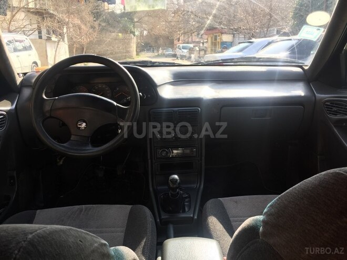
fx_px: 291
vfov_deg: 48.2
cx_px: 174
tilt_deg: -15.7
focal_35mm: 29
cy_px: 130
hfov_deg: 61.7
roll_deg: +0.2
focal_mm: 4.15
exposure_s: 1/316
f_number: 2.2
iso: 32
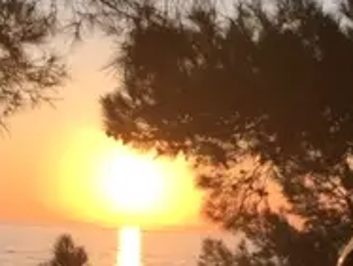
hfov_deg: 19.2
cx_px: 359
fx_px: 1012
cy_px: 328
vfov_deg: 14.5
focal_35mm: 99
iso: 32
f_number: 2.2
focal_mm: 4.15
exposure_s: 1/1276
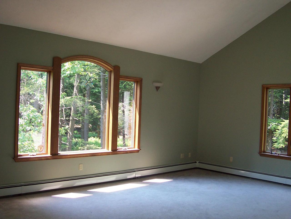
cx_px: 146
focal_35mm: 37
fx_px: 311
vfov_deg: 38.7
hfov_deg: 50.1
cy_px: 110
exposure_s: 1/90
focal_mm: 5.6
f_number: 2.8
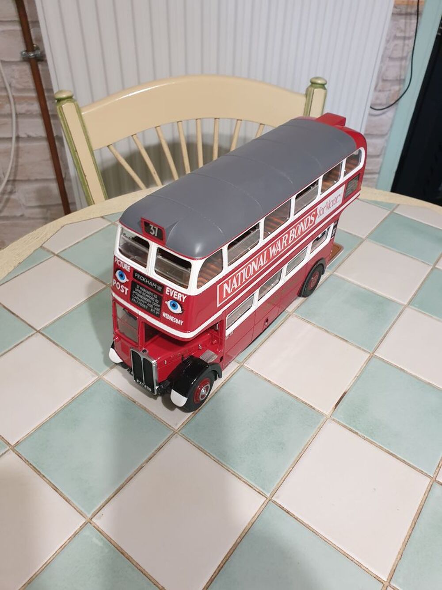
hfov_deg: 53.1
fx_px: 443
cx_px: 221
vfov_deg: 67.3
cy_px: 295
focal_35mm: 26
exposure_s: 1/20
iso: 320
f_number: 2.4
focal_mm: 4.3
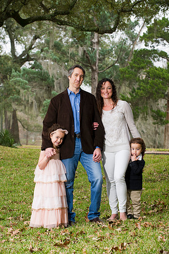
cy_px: 127
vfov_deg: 18.6
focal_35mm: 110
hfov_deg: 12.4
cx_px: 84
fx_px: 776
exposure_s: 1/125
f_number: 5.6
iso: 640
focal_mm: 110
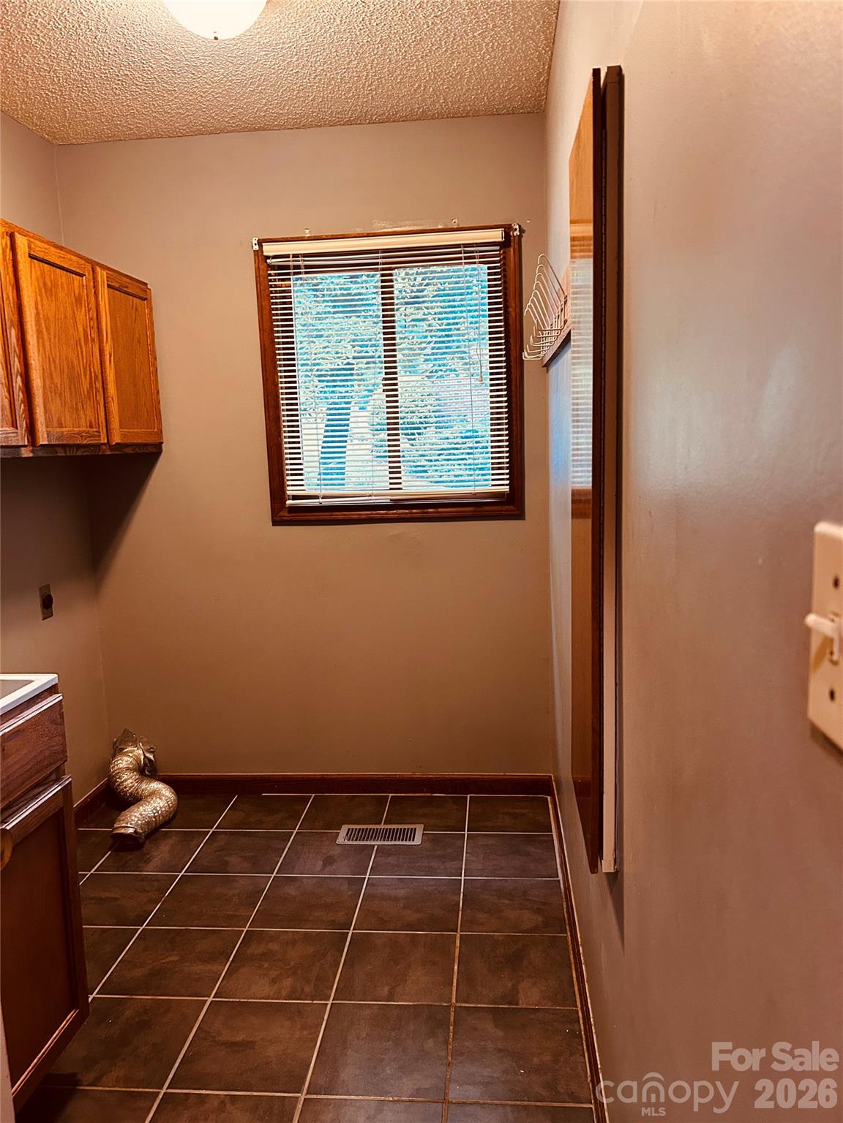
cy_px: 562
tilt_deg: -6.6
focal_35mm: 26
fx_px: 844
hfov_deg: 53.1
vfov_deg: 67.3
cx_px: 422
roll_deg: +1.9
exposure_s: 1/60
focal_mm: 5.7
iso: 320
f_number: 1.5
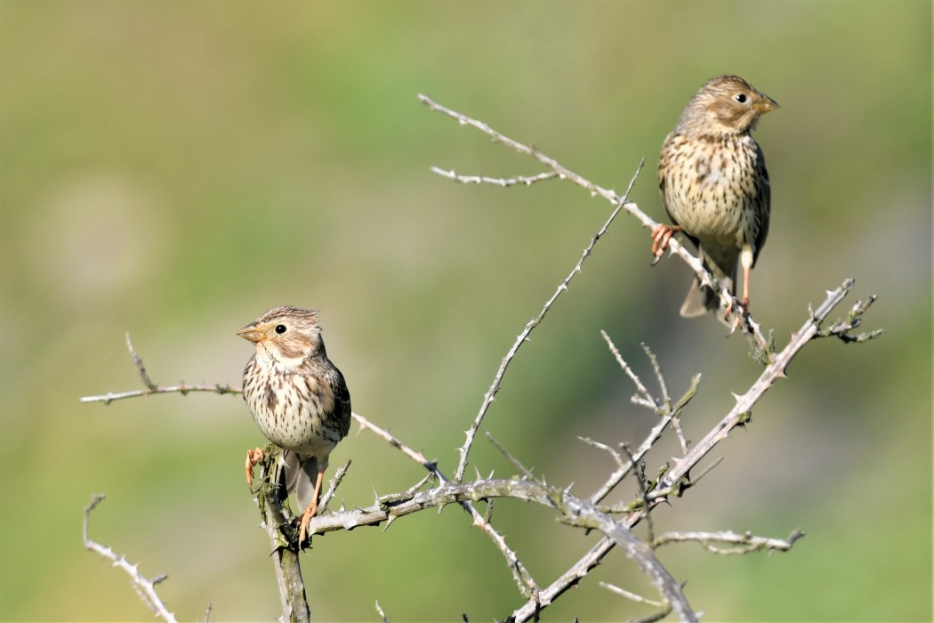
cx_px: 467
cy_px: 312
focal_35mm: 630
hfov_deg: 3.3
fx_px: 16344
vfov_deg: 2.2
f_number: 7.1
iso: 200
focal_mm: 420
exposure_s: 1/800
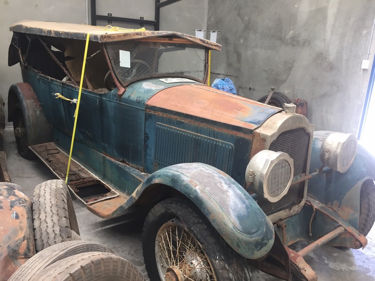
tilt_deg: -16.3
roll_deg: -4.1
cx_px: 188
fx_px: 314
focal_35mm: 29
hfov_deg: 61.7
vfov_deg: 48.2
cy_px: 140
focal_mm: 4.15
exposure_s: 1/40
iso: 32
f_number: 2.2
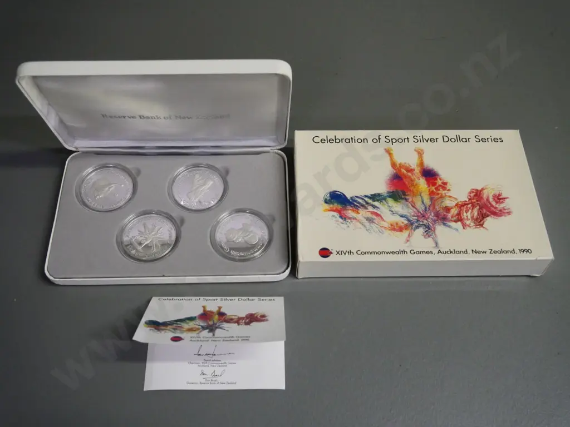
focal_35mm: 36
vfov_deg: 39.7
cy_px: 214
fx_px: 593
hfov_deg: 51.4
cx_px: 285
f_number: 5
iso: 3200
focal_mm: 18
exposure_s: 1/250
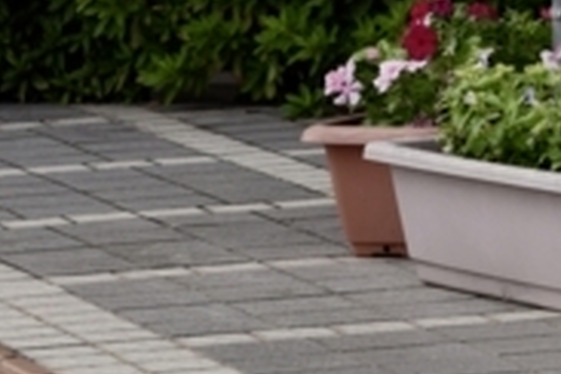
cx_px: 245
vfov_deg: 2.9
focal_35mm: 462
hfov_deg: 4.5
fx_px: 7196
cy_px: -541
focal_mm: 55
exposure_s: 1/200
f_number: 7.1
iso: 250
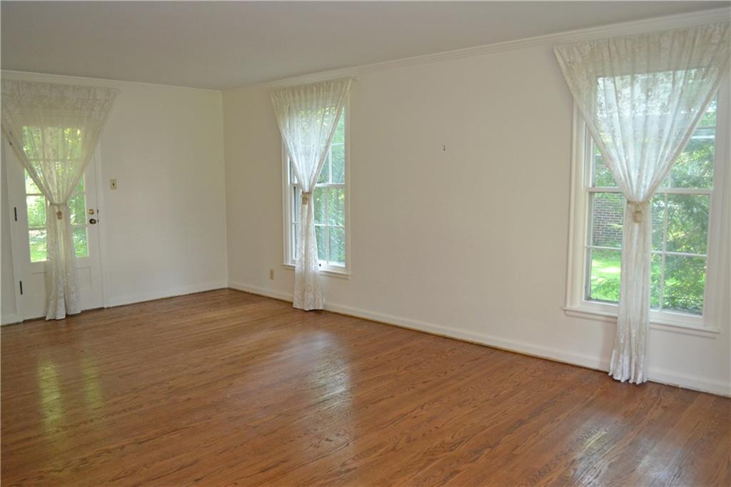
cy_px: 244
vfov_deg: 47.9
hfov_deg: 67.4
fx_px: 548
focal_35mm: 27
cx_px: 366
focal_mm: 18
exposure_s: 1/60
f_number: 3.5
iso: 1250
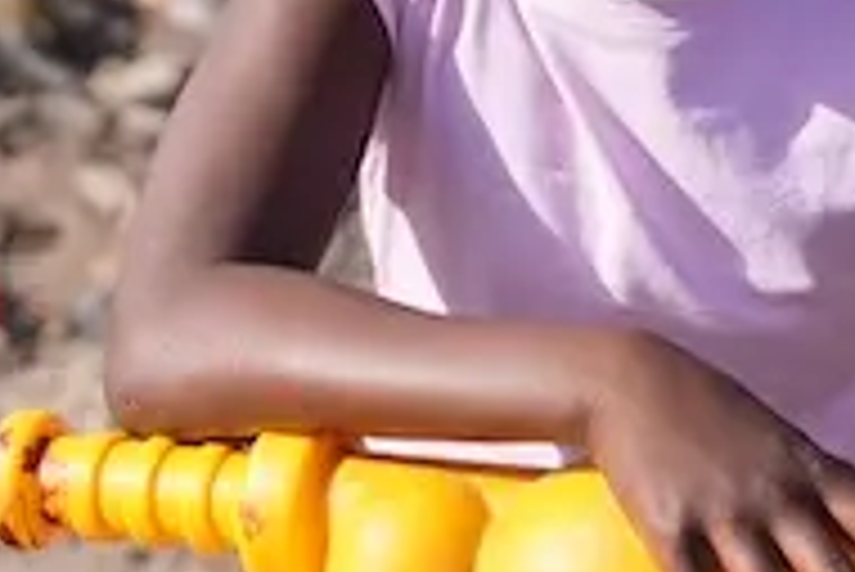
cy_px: 232
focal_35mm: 182
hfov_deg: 11.3
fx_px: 4326
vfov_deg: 7.6
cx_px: 266
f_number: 2.8
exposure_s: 1/1250
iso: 80
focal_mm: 36
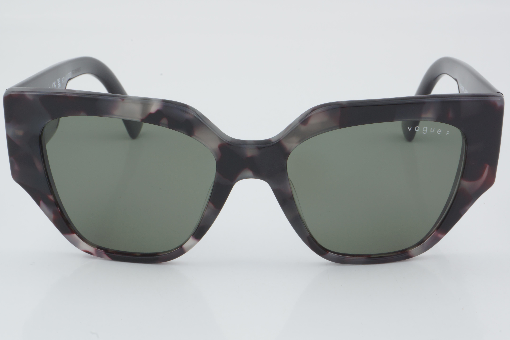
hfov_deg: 24.6
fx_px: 1169
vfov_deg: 16.6
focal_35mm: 82
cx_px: 255
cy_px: 170
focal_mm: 55
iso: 100
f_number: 32
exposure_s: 1/3
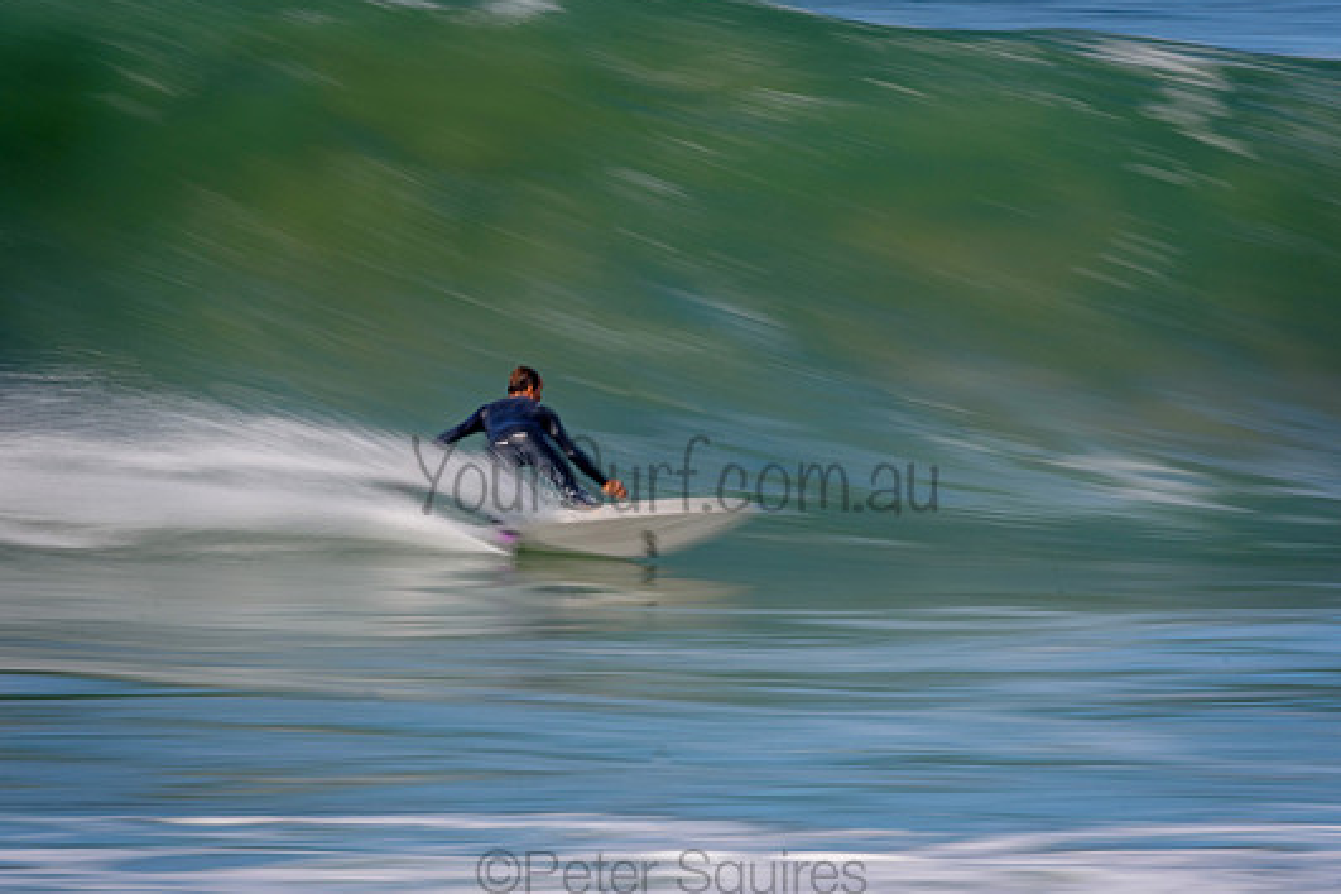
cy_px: 453
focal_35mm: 819
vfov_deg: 1.7
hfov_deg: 2.5
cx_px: 672
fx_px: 30505
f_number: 18
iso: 100
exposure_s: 1/20
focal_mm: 500
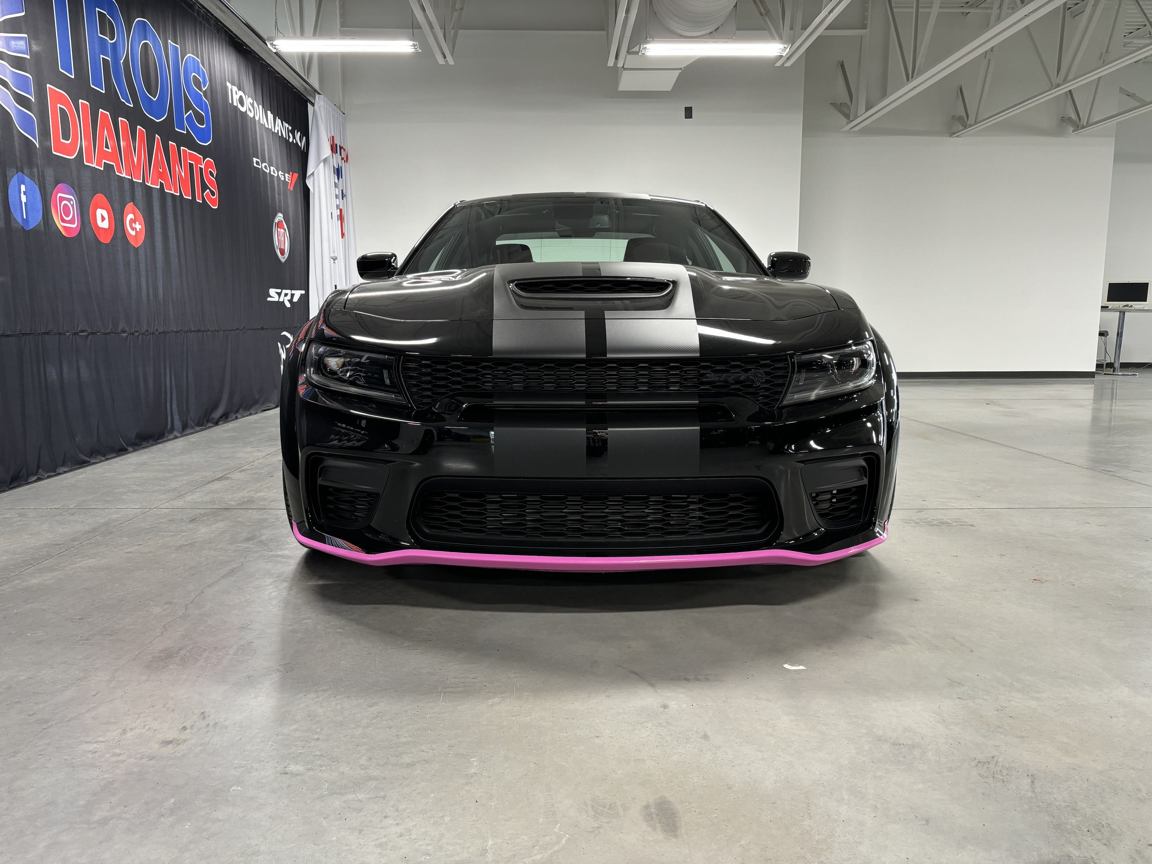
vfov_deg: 53.1
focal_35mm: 26
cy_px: 432
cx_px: 576
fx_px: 865
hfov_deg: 67.3
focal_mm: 5.96
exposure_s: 1/60
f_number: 1.6
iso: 100
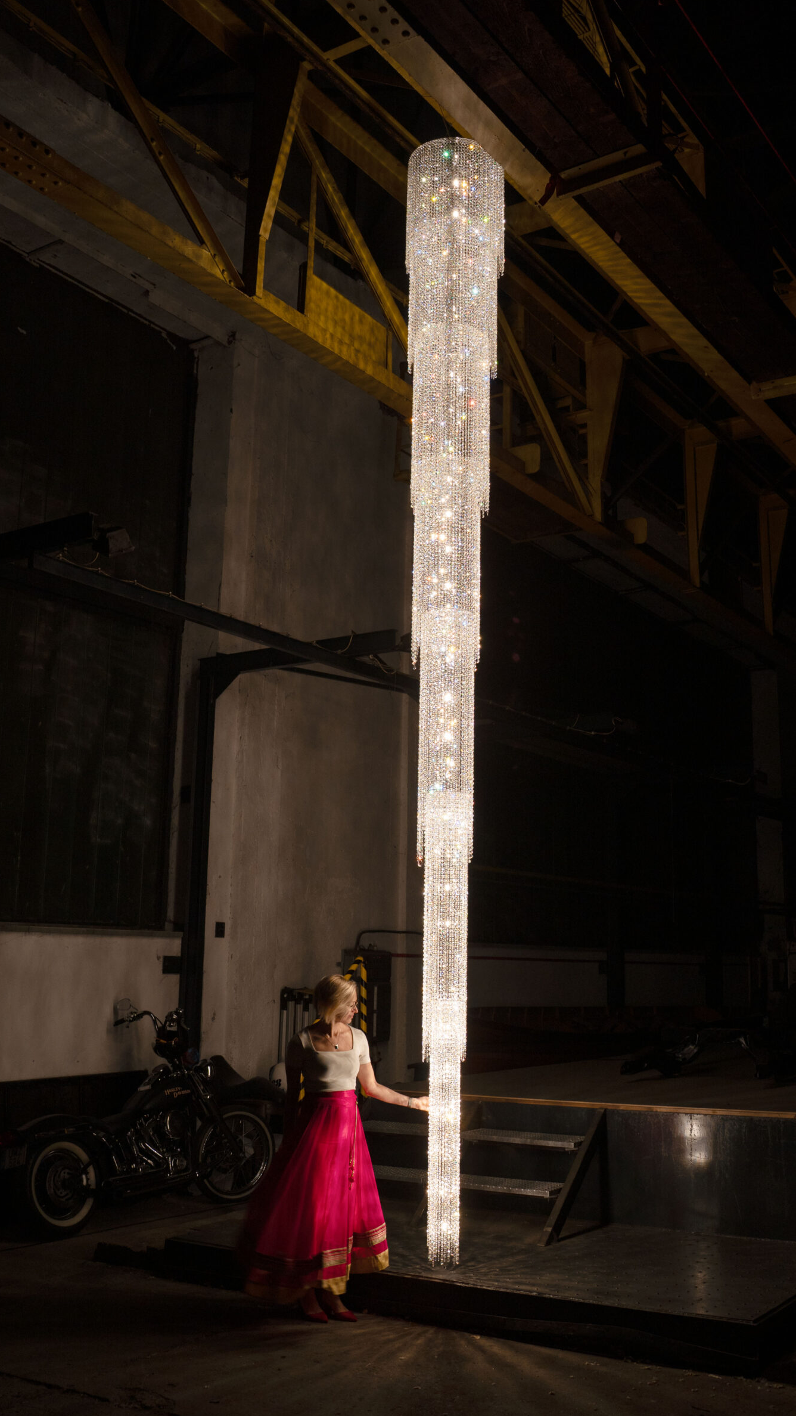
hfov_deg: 33.6
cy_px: 678
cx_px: 486
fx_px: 1313
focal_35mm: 35
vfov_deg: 56.6
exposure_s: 1/25
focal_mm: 31
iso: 400
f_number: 6.3
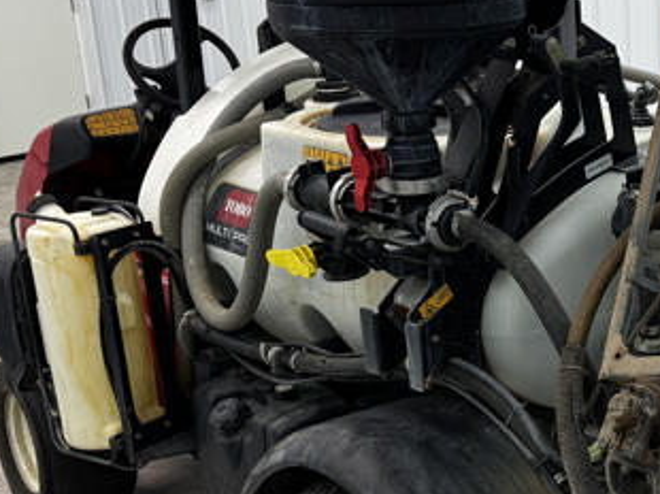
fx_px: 1181
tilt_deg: -17.5
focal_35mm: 62
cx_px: 649
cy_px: 270
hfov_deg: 29.3
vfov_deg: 23.6
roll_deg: +2.1
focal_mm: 6.76
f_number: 1.78
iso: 80
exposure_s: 1/120
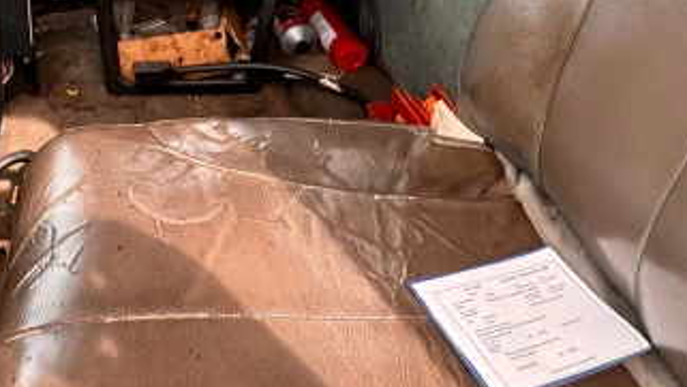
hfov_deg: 50.9
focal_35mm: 38
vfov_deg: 28.6
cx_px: 186
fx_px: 693
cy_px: -28
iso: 50
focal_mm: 2.22
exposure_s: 1/99
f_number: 2.2
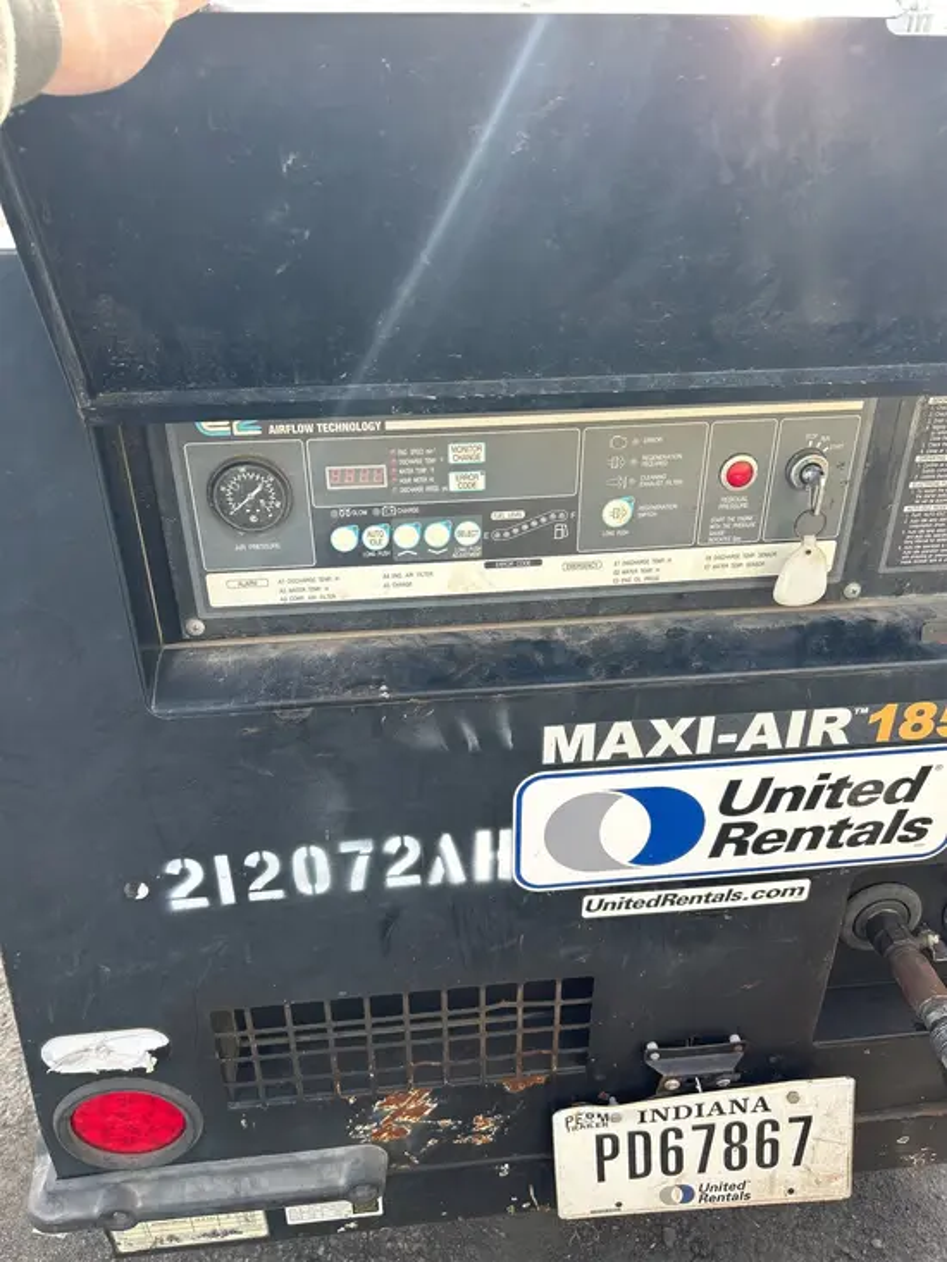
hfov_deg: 53.1
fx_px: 948
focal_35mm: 26
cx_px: 474
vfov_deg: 67.3
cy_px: 631
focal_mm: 5.7
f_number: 1.5
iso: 50
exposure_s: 1/504
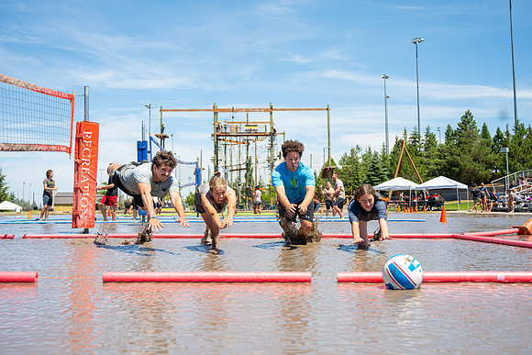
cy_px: 143
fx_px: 605
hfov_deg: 47.4
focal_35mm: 41
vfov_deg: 32.6
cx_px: 276
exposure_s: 1/2000
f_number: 4
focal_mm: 34
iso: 320
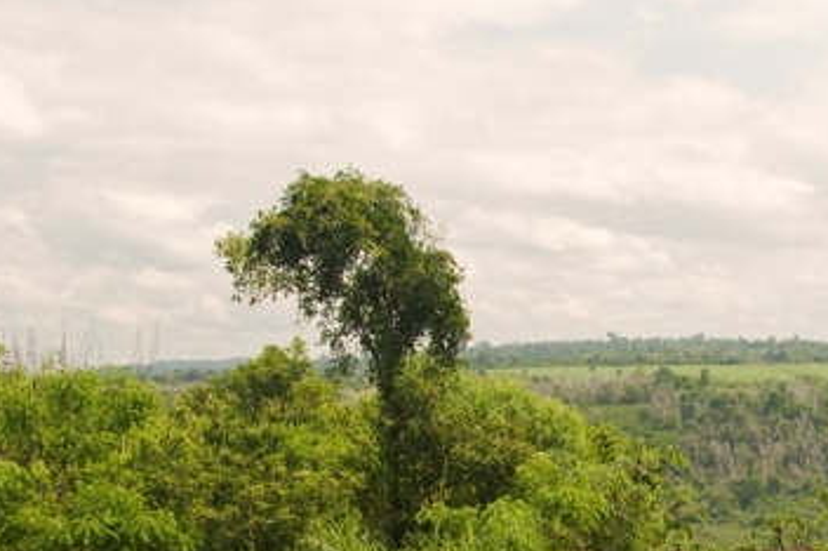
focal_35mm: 109
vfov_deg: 12.4
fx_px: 2505
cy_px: 562
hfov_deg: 18.4
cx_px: 776
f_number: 8
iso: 125
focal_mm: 32
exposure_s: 1/80
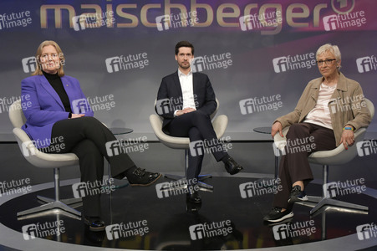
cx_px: 188
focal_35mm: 31
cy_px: 126
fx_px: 324
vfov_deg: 42.3
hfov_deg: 60.3
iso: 2500
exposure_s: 1/200
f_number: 6.3
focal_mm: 31
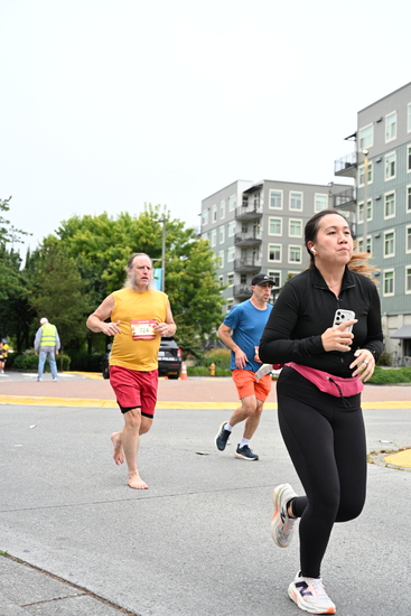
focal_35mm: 48
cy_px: 308
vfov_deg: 41.1
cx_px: 206
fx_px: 821
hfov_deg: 28.1
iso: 1600
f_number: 4
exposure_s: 1/800
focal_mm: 48
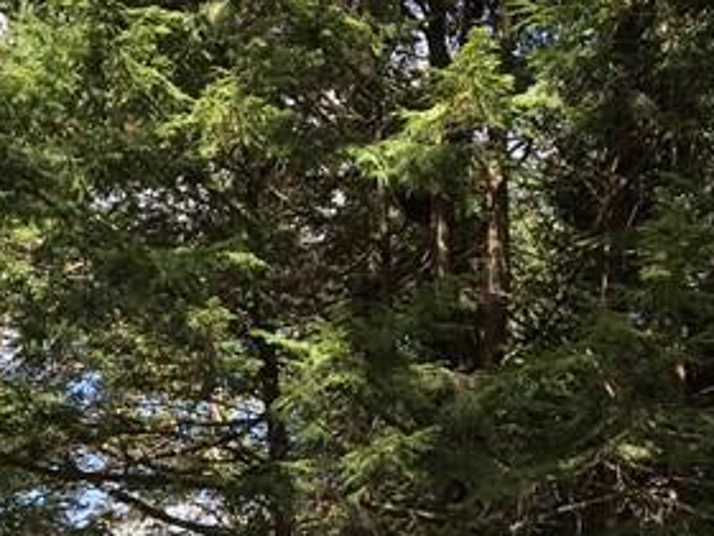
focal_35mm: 106
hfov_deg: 18.5
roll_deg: -0.7
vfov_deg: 13.4
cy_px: 720
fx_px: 2186
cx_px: 209
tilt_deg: +1.0
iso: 25
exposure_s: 1/463
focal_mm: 4.15
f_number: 2.2
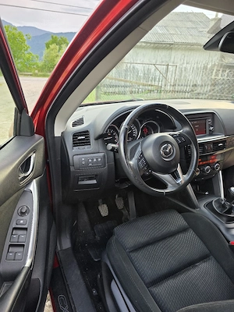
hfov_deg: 58.9
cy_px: 156
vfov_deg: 73.9
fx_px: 207
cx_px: 117
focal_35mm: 23
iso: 80
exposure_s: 1/182
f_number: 1.7
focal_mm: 6.3
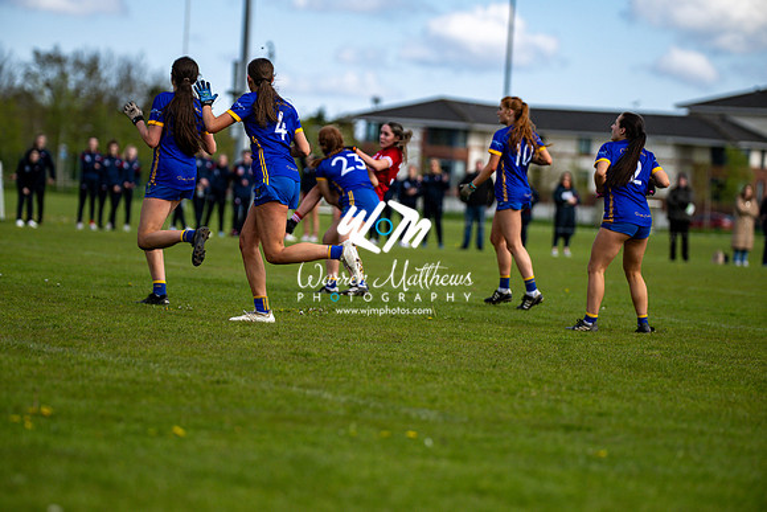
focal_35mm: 180
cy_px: 256
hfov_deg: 11.4
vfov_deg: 7.6
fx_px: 3836
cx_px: 384
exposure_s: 1/6400
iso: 200
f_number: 2.8
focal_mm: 180
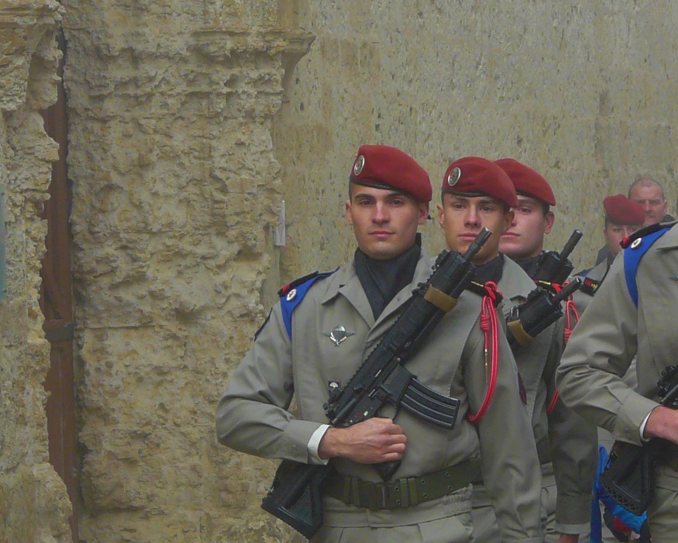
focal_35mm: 292
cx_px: 670
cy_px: 333
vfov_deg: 5.3
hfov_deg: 6.6
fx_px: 5860
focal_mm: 18.3
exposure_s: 1/200
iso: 100
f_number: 3.6
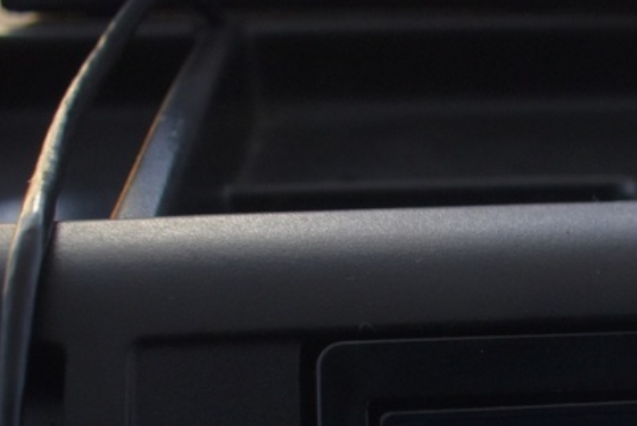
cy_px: 634
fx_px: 1930
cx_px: 923
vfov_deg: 12.0
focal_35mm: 109
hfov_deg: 17.1
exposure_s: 1/30
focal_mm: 18
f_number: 3.5
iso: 720
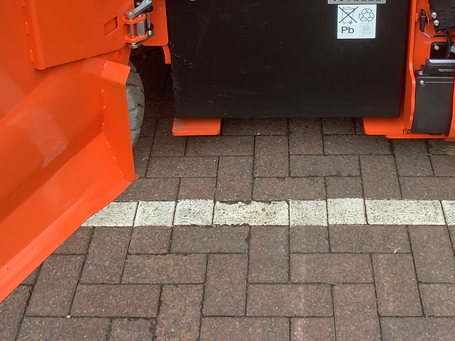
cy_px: 14
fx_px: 867
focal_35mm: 66
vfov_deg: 21.6
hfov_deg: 29.4
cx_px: 261
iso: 40
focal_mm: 3.3
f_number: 2.4
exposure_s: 1/100
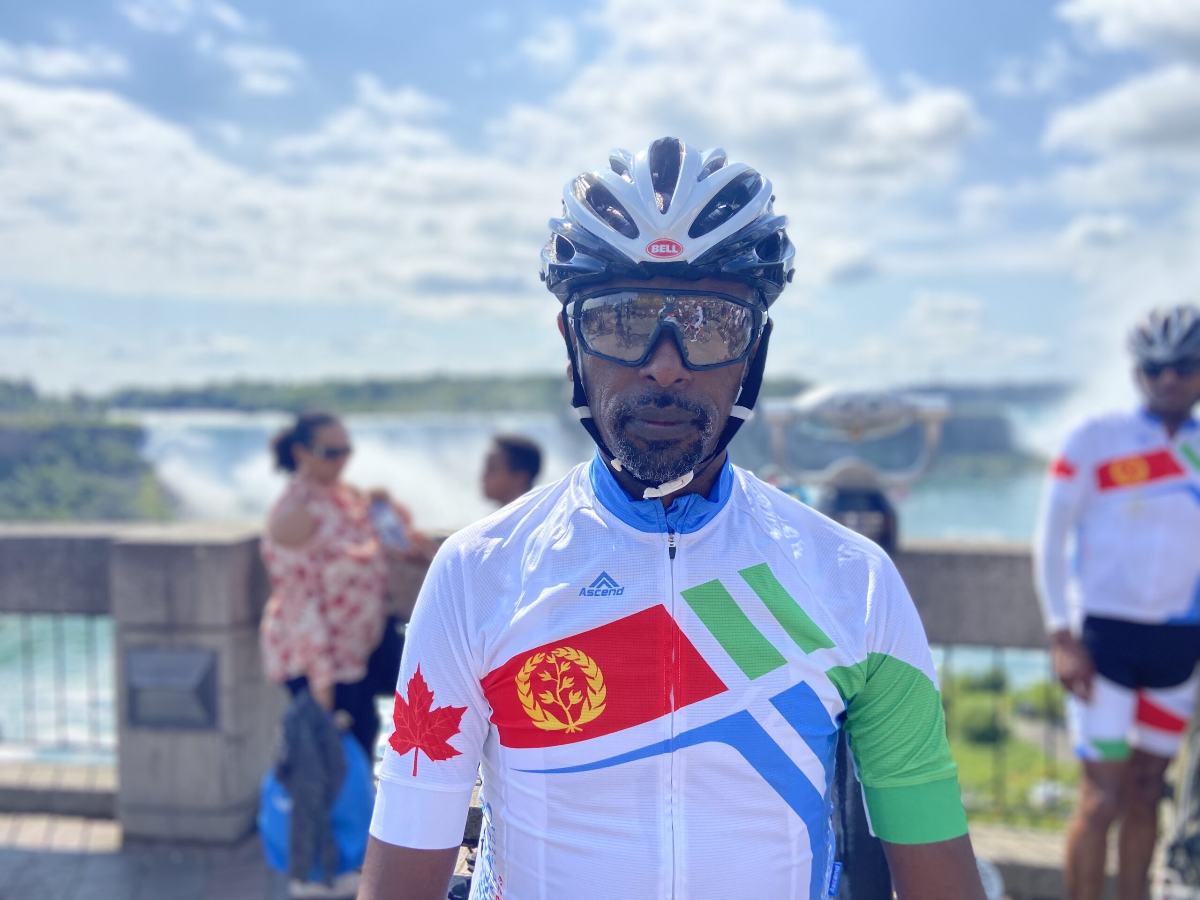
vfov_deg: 53.1
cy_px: 450
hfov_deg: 67.3
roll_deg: +0.6
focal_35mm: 26
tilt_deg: -1.3
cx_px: 600
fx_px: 901
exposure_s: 1/4115
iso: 32
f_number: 1.8
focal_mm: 4.25
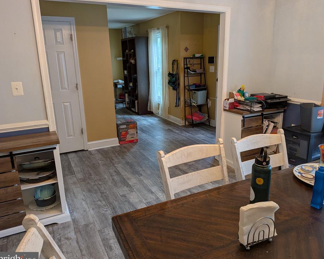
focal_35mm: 26
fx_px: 249
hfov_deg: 65.9
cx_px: 174
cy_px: 132
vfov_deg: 54.9
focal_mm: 4.53
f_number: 1.7
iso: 28
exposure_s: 1/157
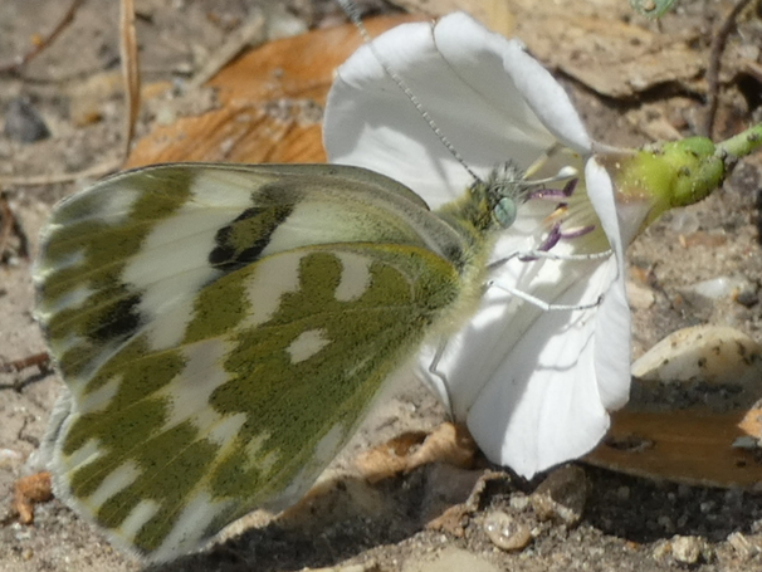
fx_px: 7531
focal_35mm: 342
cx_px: 417
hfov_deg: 5.8
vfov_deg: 4.4
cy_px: 299
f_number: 5.5
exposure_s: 1/200
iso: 80
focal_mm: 43.5
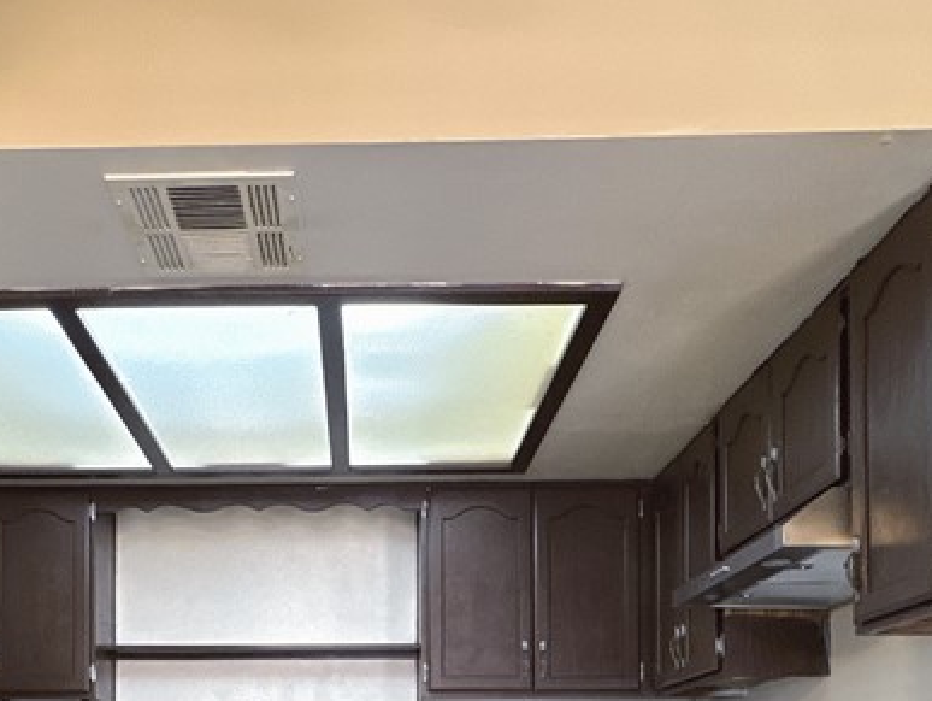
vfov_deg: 33.4
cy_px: 783
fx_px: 997
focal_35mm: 37
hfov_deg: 49.4
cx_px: 330
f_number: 2.2
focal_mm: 2.22
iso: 250
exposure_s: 1/60
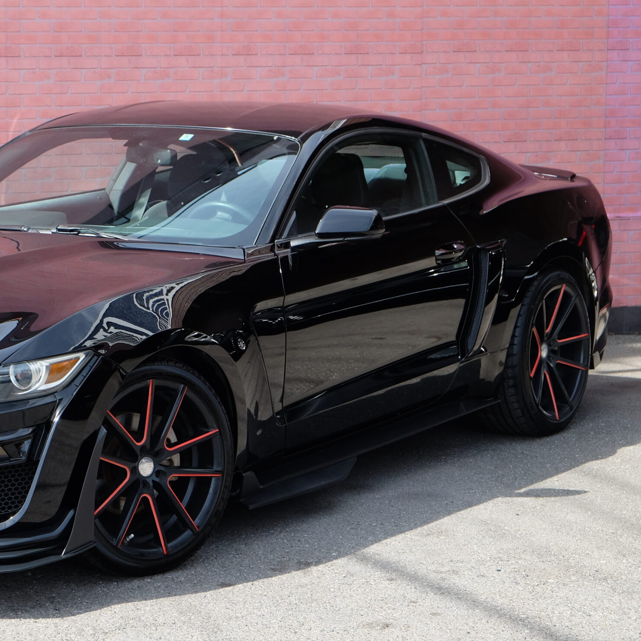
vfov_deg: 17.2
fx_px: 2116
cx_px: 122
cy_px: 329
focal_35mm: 101
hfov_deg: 17.1
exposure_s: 1/340
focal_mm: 46.3
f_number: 5.6
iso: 400
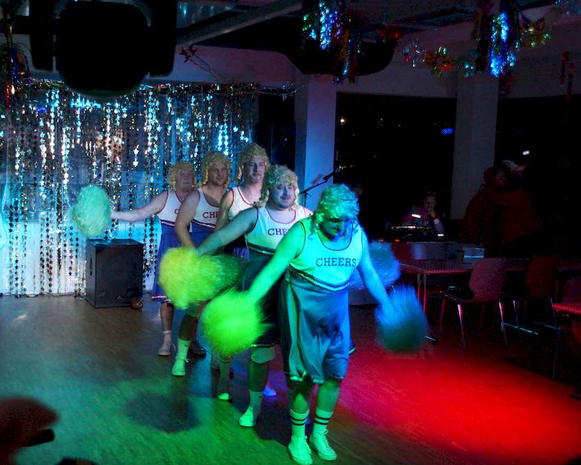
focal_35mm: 45
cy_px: 228
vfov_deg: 33.4
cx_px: 256
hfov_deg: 41.1
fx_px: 774
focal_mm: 26
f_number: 4
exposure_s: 1/60
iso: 3200
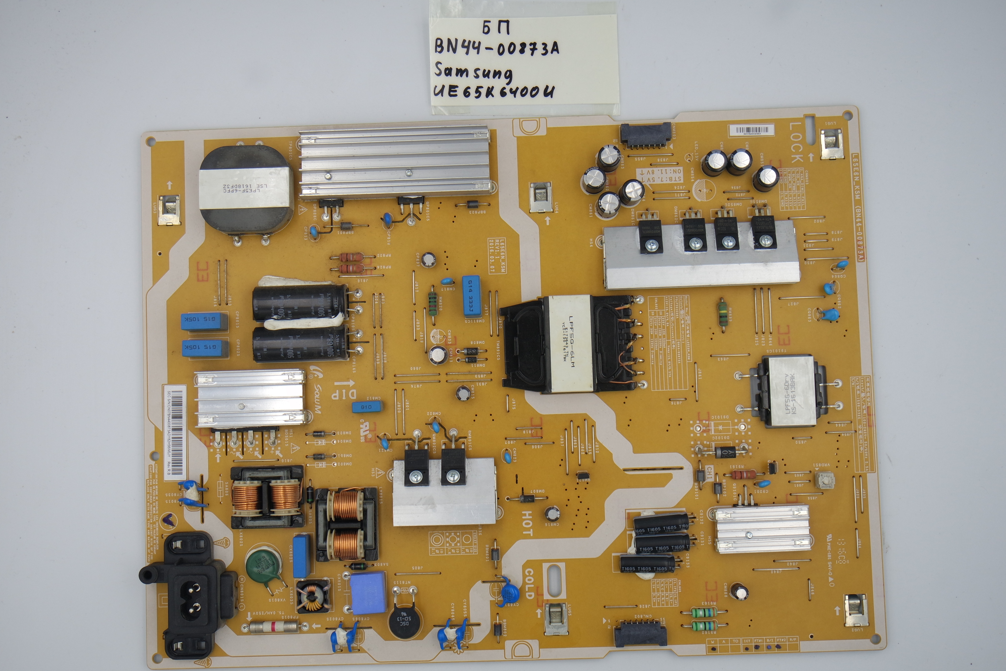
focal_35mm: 43
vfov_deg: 31.2
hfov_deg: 45.4
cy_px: 336
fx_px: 1202
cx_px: 503
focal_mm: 16
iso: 160
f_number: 5.6
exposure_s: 1/100
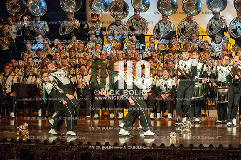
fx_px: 1338
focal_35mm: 200
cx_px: 120
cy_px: 80
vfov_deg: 6.9
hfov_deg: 10.3
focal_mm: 200
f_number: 5.6
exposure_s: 1/320
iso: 8000
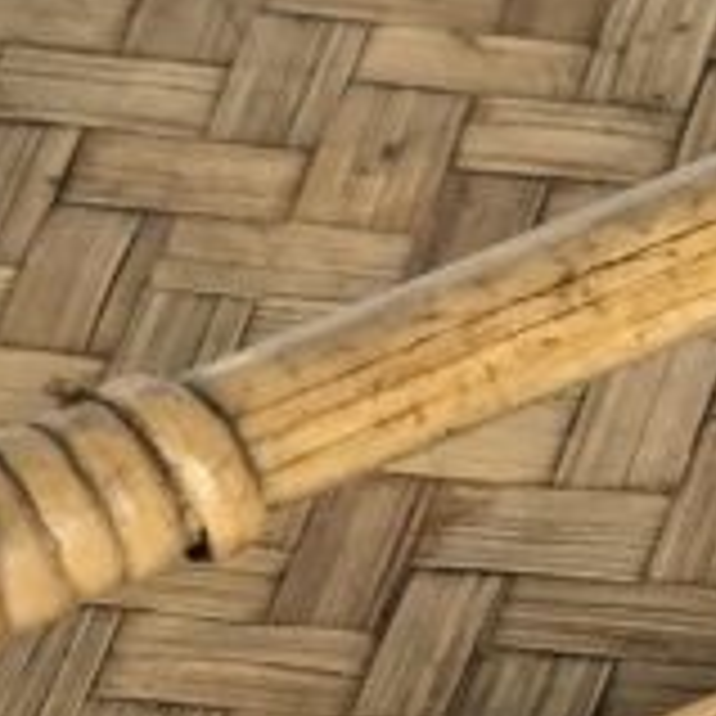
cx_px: 1202
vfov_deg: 5.8
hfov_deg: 5.8
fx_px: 6927
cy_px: 1319
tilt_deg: -49.7
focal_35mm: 296
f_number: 2.4
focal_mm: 6
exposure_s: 1/25
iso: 125
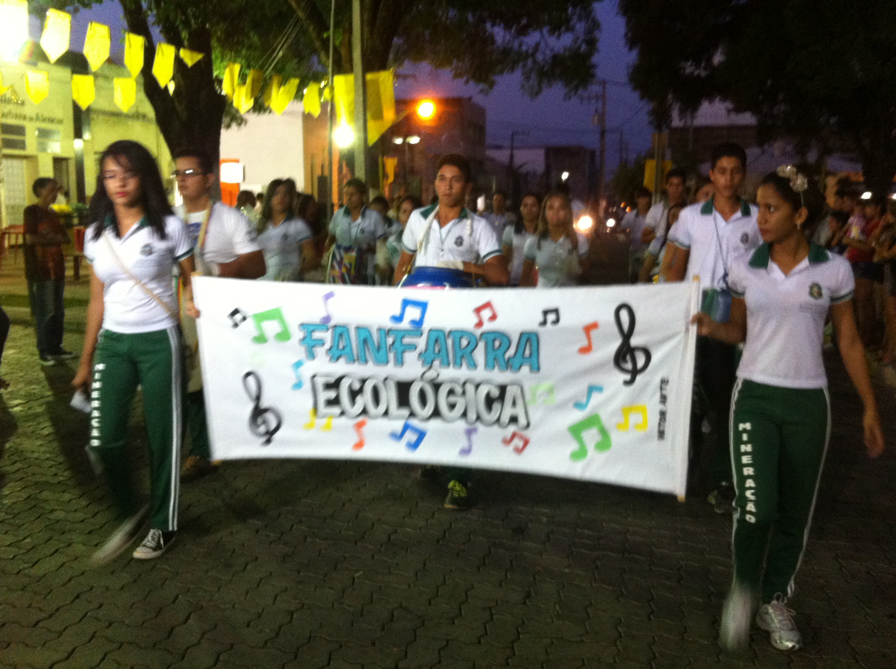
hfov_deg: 52.7
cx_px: 448
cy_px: 334
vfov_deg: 40.6
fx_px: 905
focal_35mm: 35
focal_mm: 3.85
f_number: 2.8
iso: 320
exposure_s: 1/15
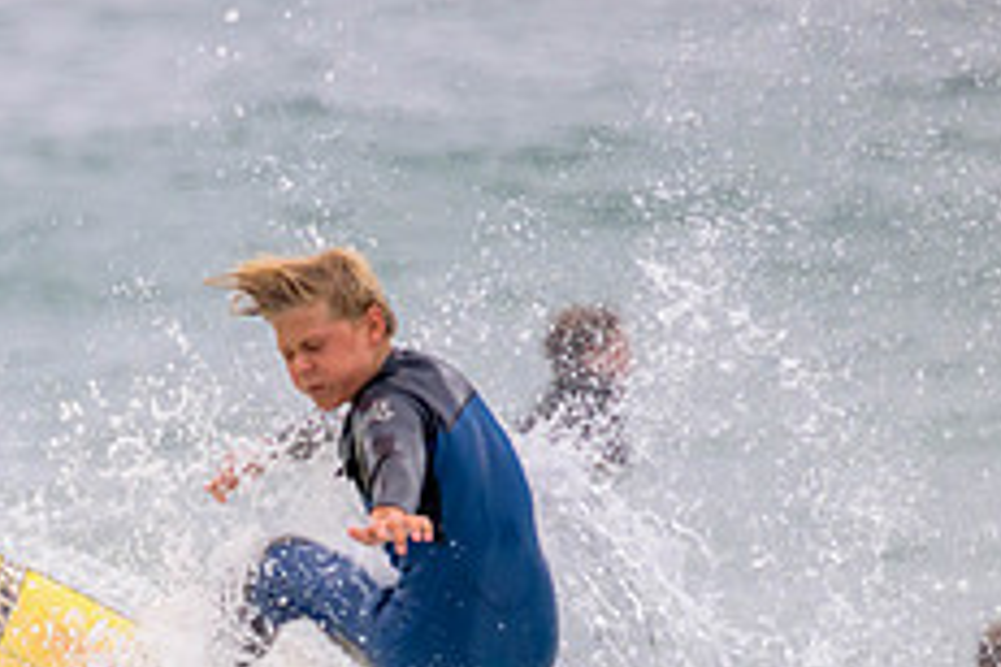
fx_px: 55746
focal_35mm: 2005
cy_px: 751
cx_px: 74
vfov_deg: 0.7
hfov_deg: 1.0
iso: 1100
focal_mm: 800
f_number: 11
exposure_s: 1/2000
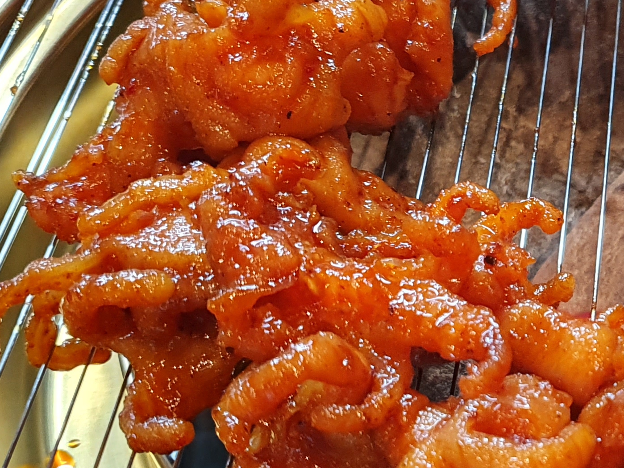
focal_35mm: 75
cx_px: 732
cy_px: 273
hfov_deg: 23.9
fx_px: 1352
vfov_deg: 19.6
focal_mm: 4.32
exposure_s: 1/40
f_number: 1.5
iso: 250
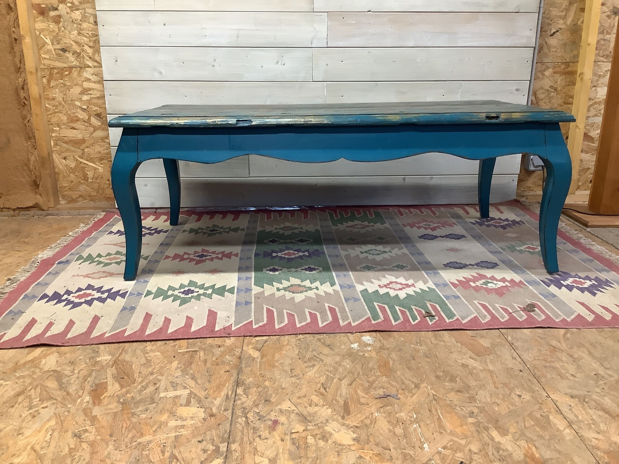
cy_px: 232
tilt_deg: -16.8
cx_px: 310
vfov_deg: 45.4
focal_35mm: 31
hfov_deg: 58.4
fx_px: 554
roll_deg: +0.2
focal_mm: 3.3
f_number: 2.4
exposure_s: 1/60
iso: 160
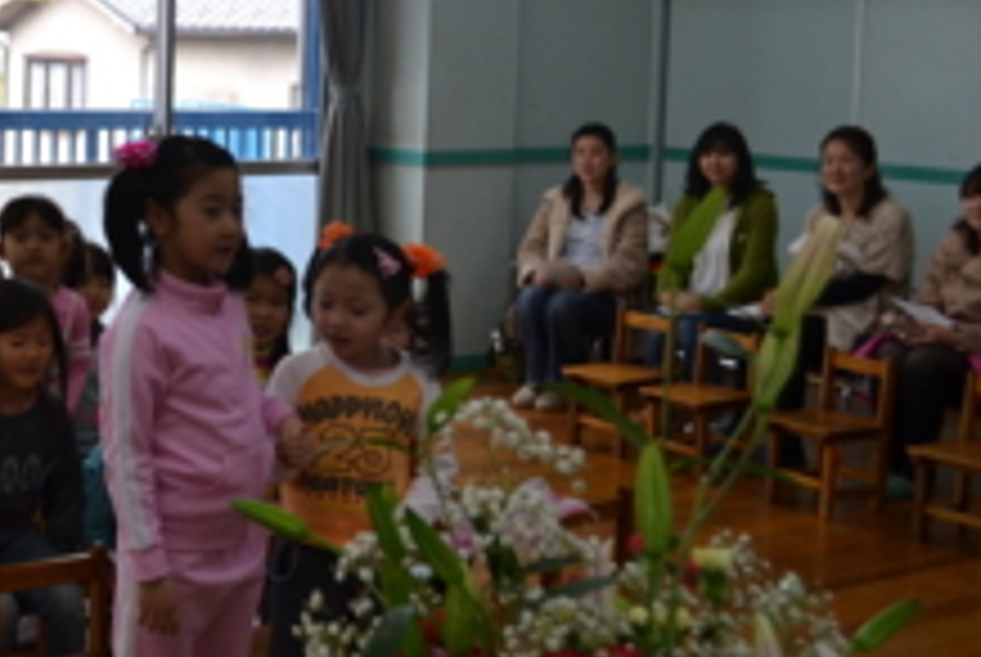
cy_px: 187
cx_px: 86
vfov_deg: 20.6
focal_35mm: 66
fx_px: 1801
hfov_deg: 29.2
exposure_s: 1/100
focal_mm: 24
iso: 400
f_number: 5
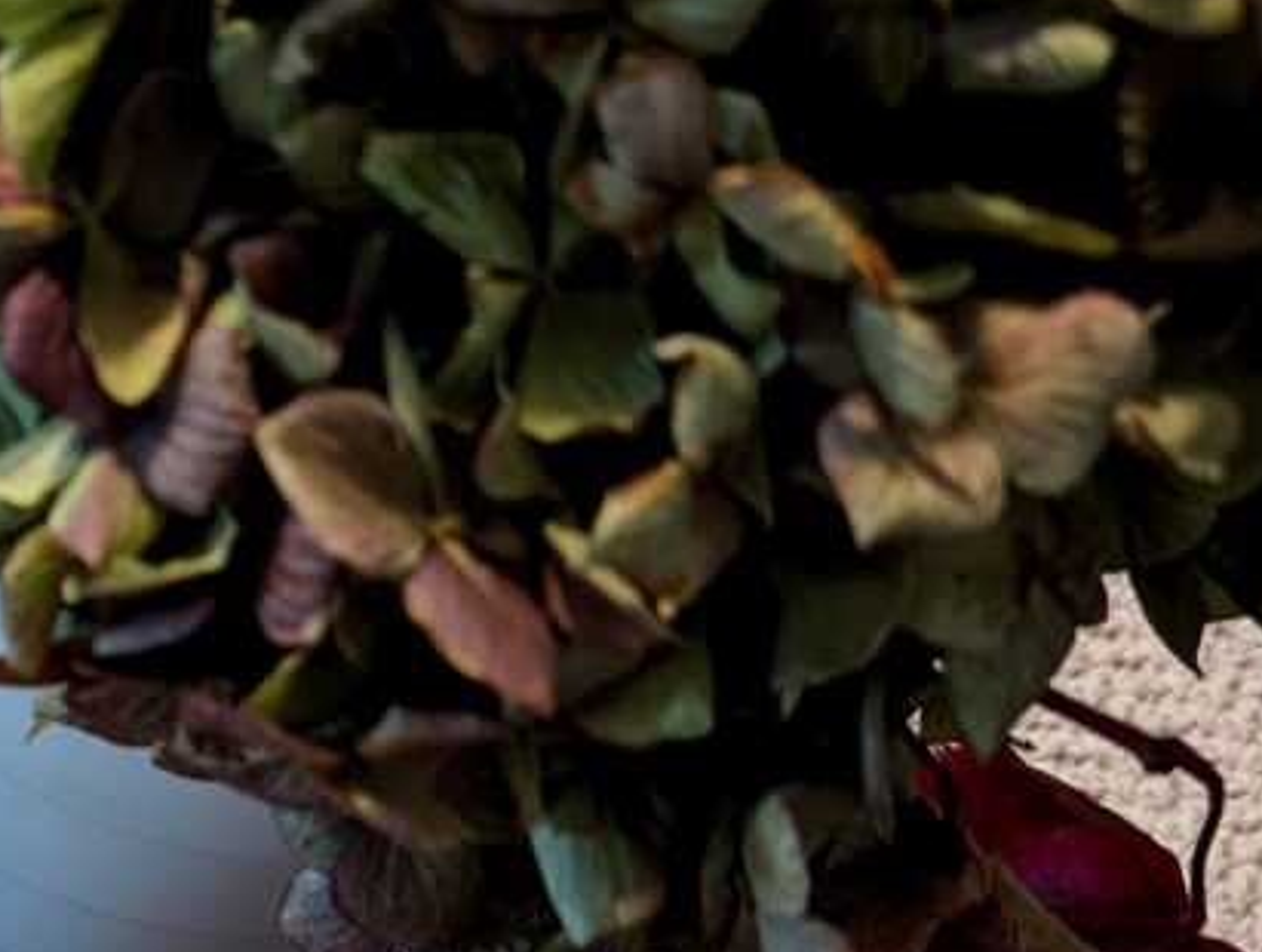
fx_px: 2557
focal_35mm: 70
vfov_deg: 20.6
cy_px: 881
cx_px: -350
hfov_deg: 24.4
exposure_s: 1/23.8
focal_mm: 6.9
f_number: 1.68
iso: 262
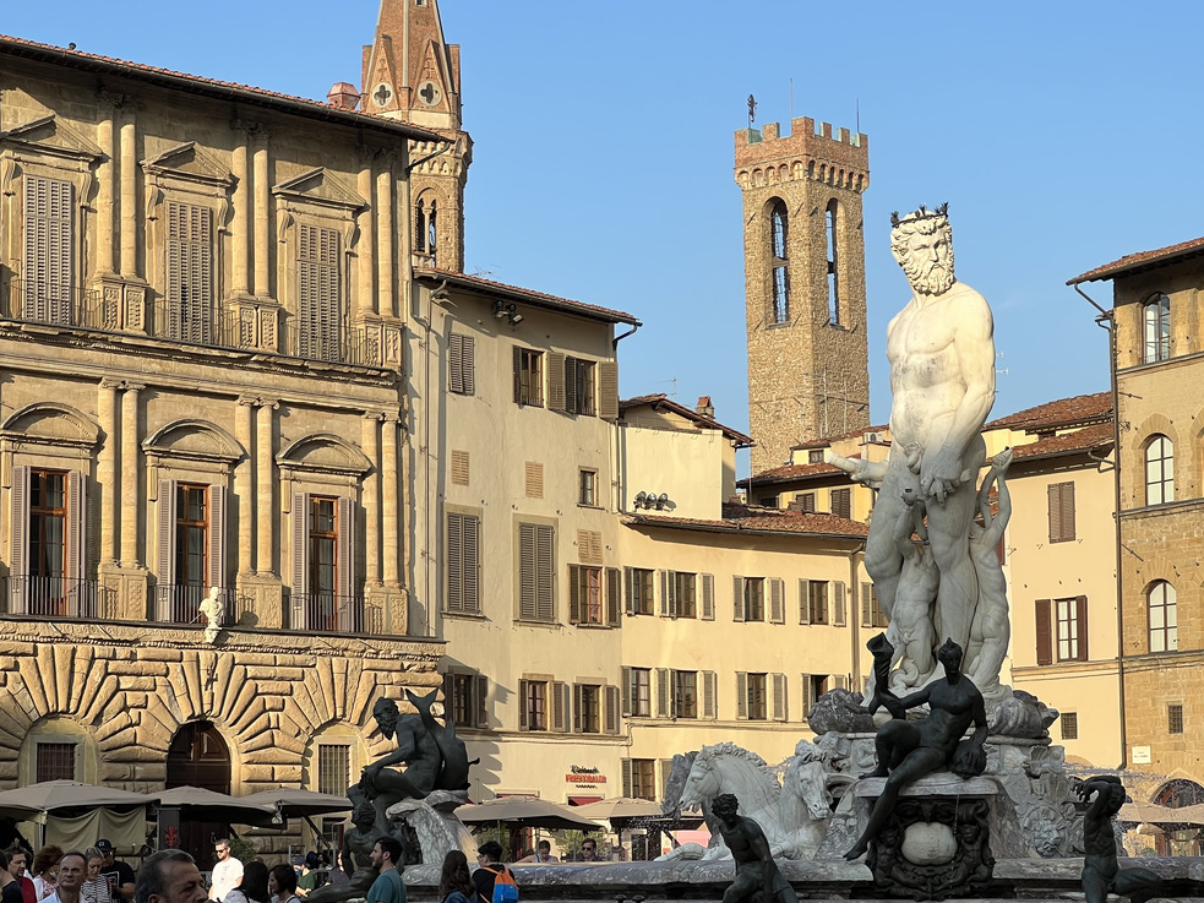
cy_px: 446
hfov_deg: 20.9
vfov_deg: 15.7
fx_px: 3269
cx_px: 664
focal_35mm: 94
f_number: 2.8
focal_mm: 9
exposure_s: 1/392
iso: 32
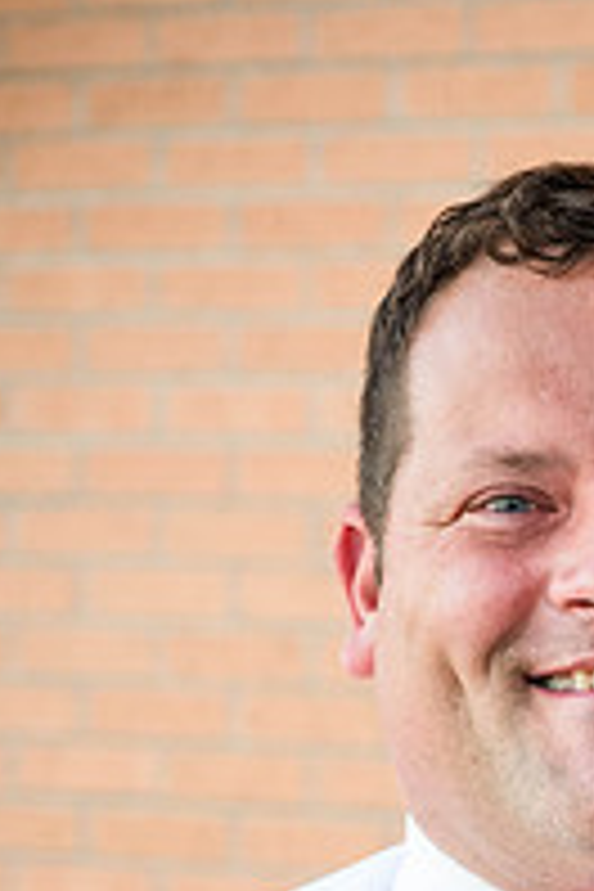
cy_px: 986
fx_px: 4281
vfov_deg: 11.7
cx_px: 639
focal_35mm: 173
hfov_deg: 7.9
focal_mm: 50.5
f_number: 4
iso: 400
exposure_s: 1/500
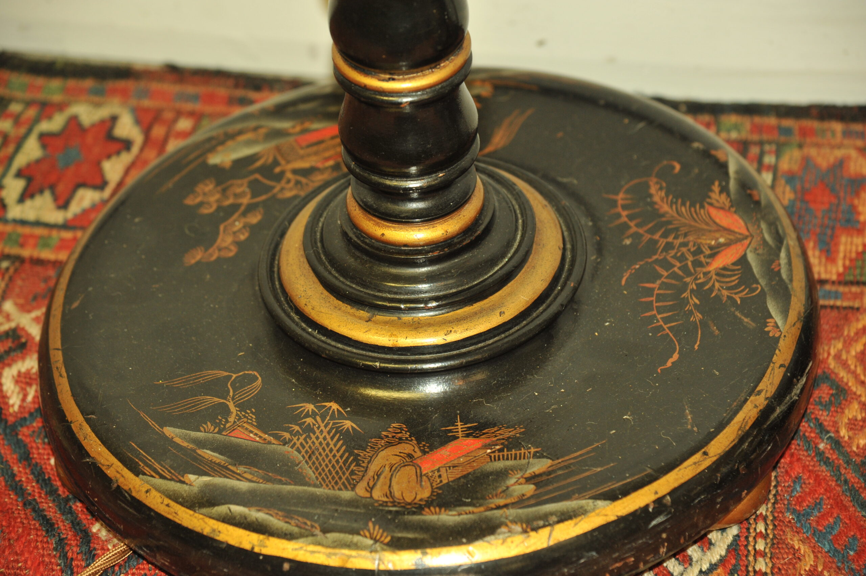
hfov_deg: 17.1
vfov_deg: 11.4
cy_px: 288
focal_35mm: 120
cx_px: 433
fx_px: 2885
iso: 1250
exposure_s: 1/60
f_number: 5
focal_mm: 120
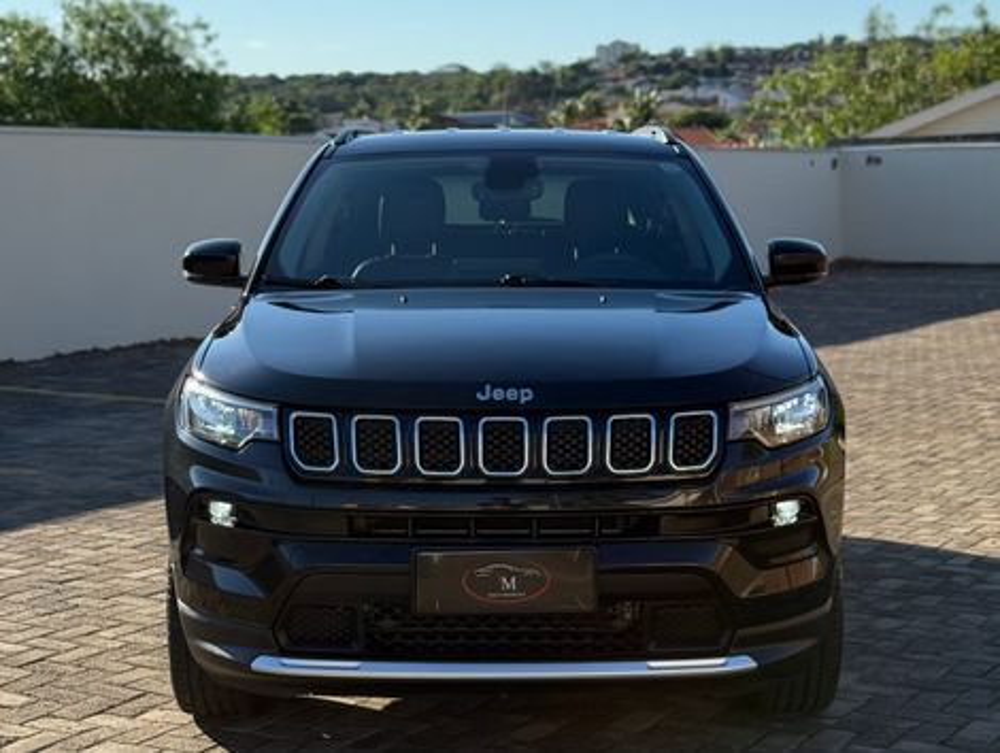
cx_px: 500
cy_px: 376
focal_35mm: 48
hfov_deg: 39.6
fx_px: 1389
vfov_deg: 30.3
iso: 64
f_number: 1.78
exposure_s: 1/3891
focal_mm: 6.76
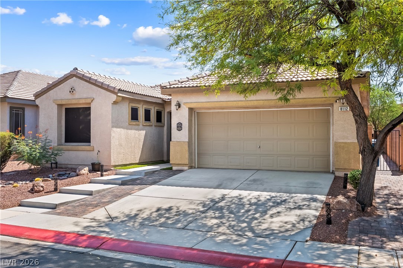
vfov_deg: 40.0
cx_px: 202
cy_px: 134
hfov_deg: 57.2
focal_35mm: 33
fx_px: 369
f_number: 8
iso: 400
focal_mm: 22
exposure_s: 1/8000
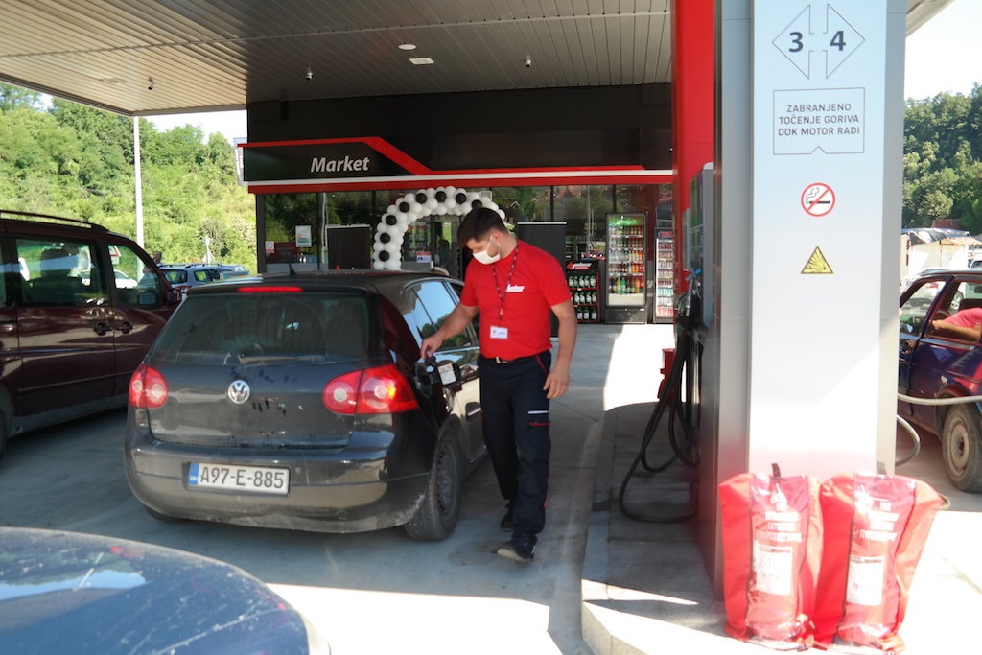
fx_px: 737
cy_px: 328
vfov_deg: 47.9
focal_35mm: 27
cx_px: 491
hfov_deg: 67.4
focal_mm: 18
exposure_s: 1/125
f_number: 4.5
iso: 100
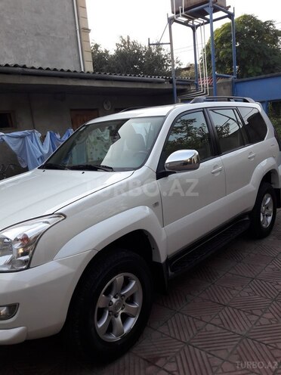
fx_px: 303
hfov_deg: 49.7
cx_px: 140
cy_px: 188
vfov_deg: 63.4
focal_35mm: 28
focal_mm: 3.7
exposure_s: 1/218
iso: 40
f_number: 1.9
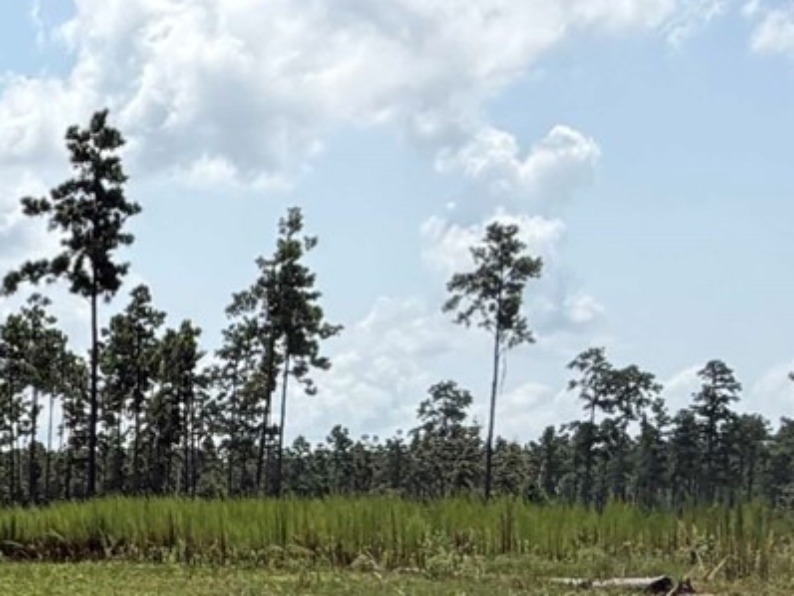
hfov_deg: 23.2
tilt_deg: -6.8
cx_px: -305
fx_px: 1652
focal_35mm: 72
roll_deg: -0.9
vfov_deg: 19.3
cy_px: 710
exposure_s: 1/1235
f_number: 2.2
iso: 20
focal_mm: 2.22
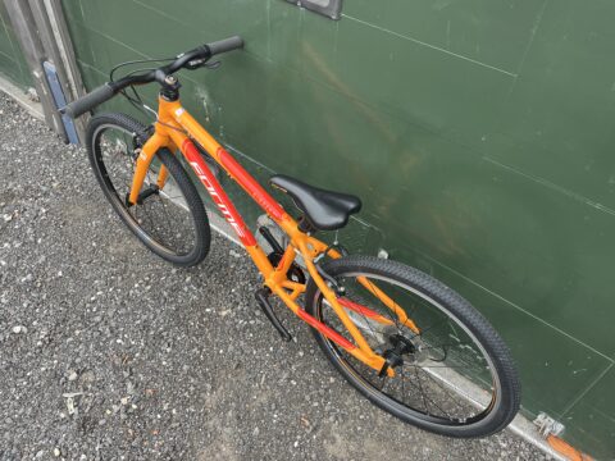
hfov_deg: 67.3
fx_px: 462
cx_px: 308
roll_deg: -0.4
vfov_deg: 53.1
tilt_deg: -44.7
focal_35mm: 26
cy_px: 230
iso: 50
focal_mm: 5.1
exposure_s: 1/304
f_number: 1.6
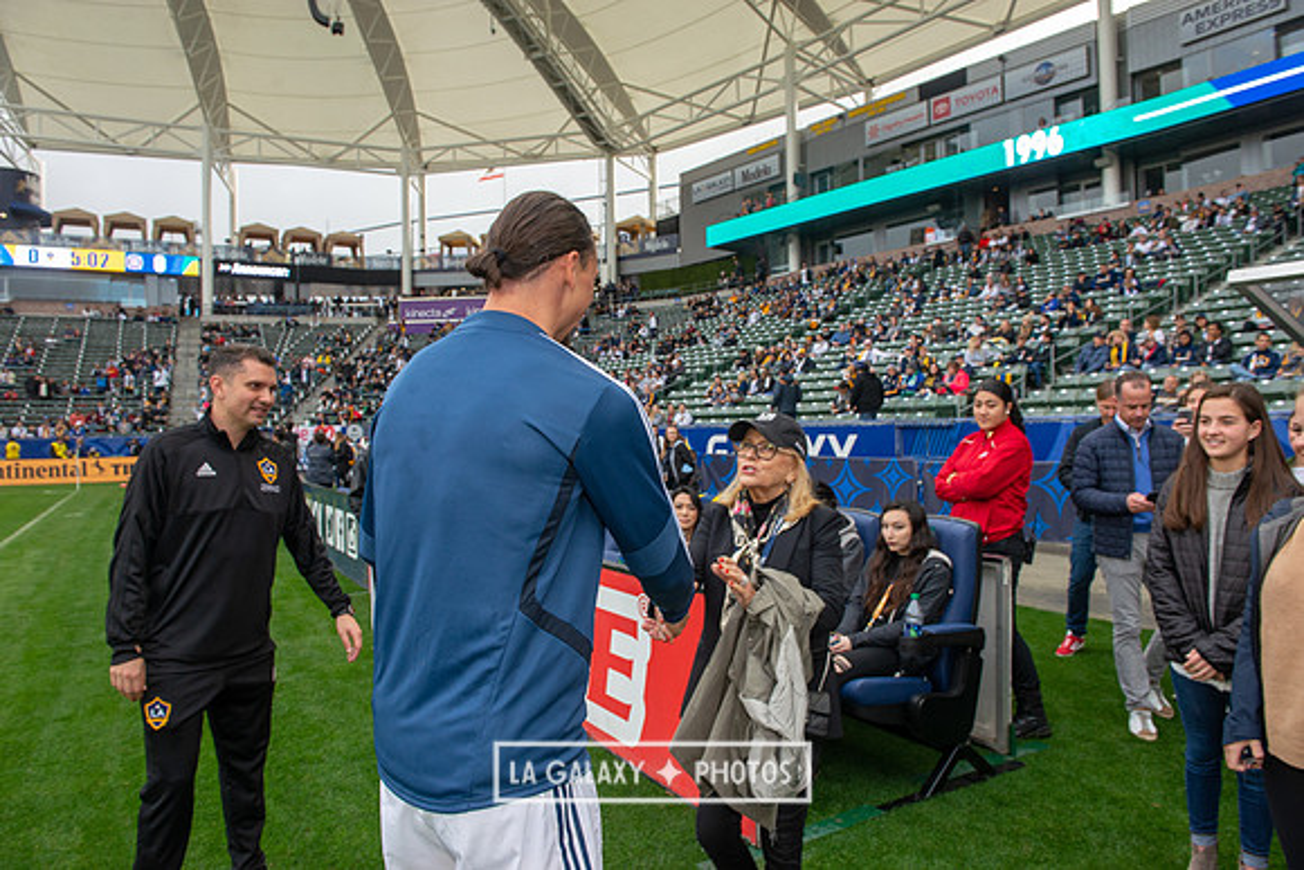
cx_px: 652
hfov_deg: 73.7
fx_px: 869
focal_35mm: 24
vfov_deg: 53.2
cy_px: 435
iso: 500
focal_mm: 24
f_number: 7.1
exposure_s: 1/200
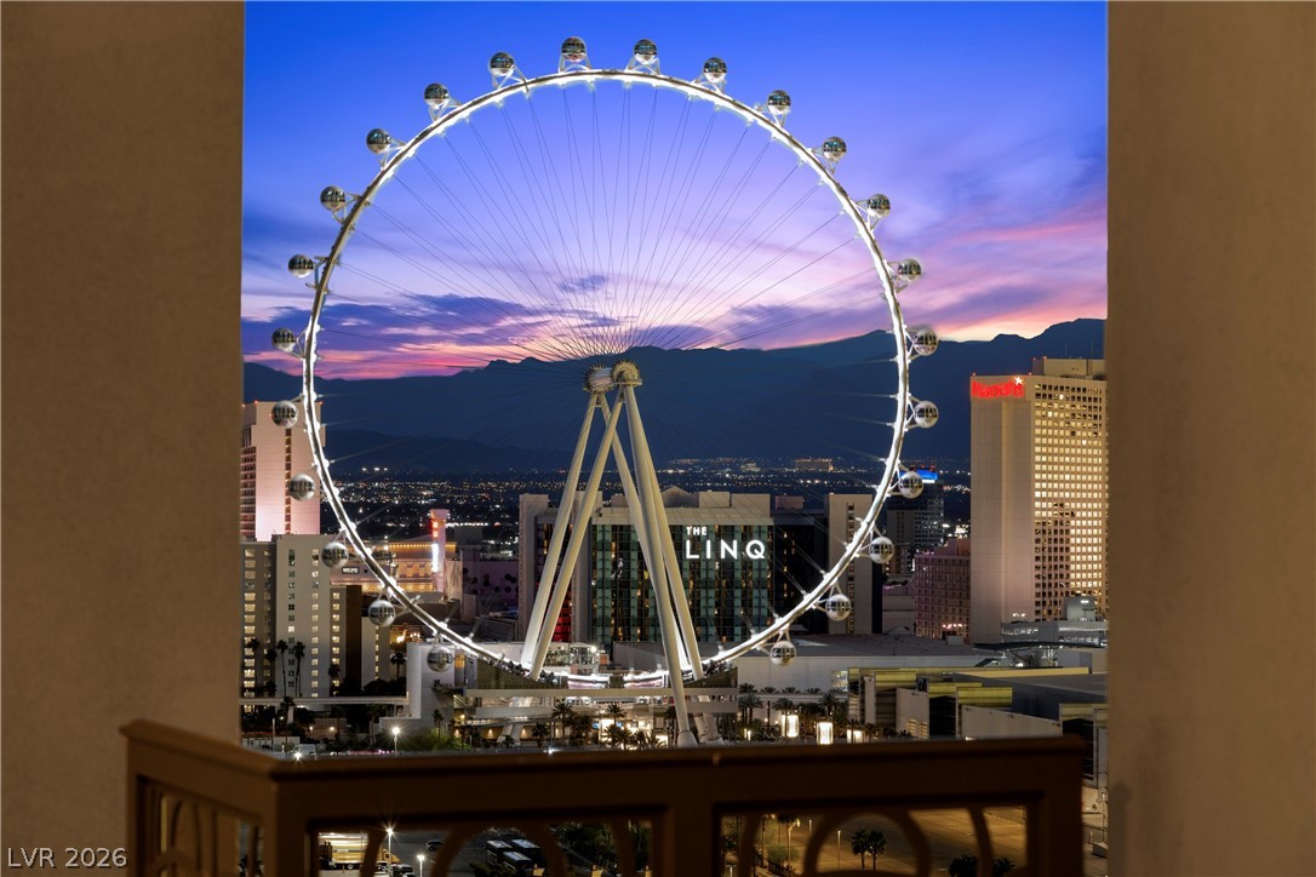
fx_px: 3144
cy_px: 438
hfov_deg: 23.6
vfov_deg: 15.9
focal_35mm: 86
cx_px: 658
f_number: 10
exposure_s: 2.5
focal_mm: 86
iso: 640
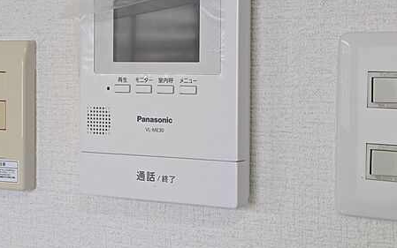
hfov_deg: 26.8
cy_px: 69
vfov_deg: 16.9
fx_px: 833
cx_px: 164
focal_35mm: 77
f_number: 1.89
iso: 75
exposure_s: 1/60
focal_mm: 5.43
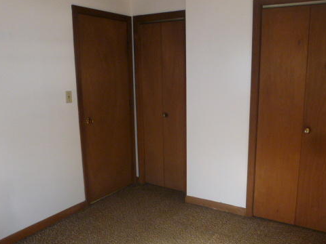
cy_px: 132
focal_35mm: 32
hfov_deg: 56.7
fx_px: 301
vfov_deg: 44.1
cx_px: 181
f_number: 3.3
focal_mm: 4.3
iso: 320
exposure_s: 1/60
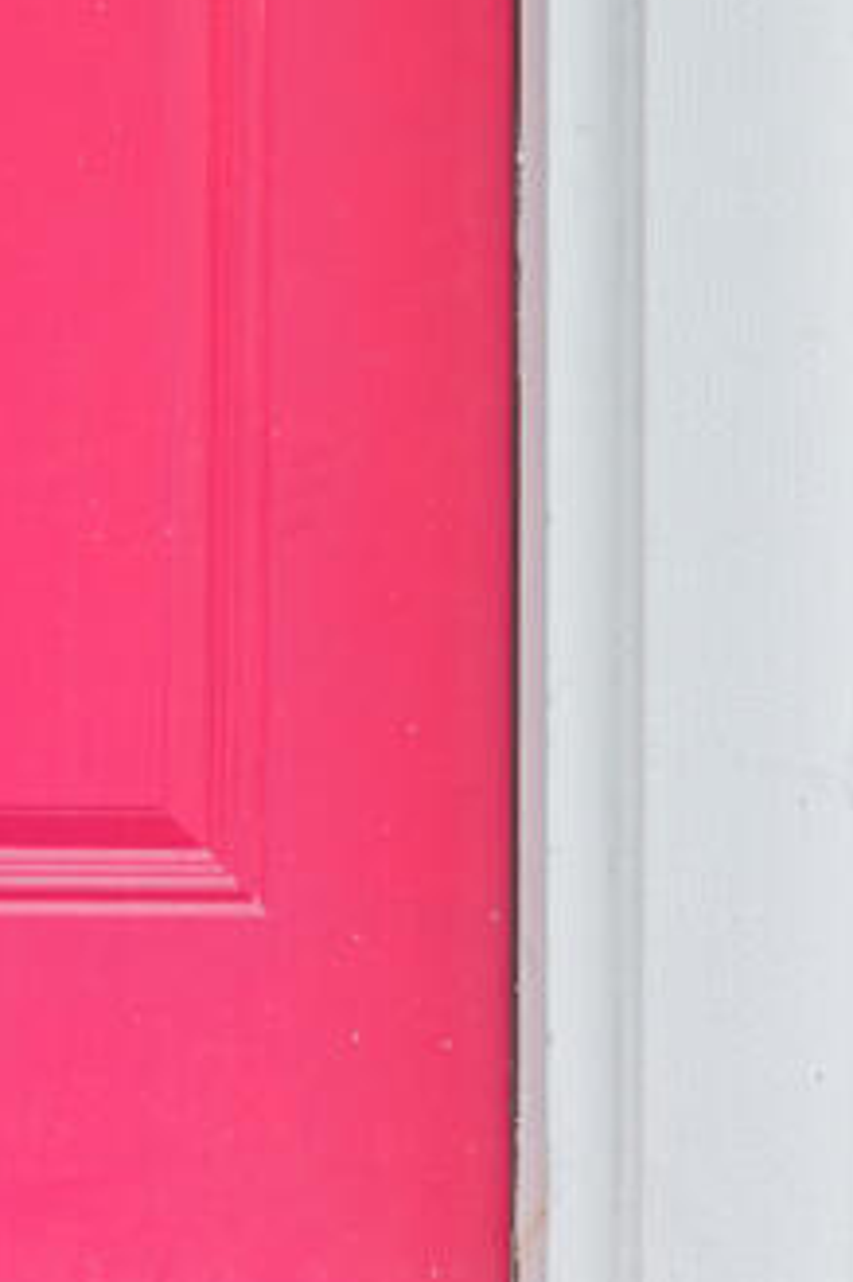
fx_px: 5194
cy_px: -468
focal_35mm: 146
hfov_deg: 9.1
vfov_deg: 13.5
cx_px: -469
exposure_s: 1/100
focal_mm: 24
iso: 200
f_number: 7.1
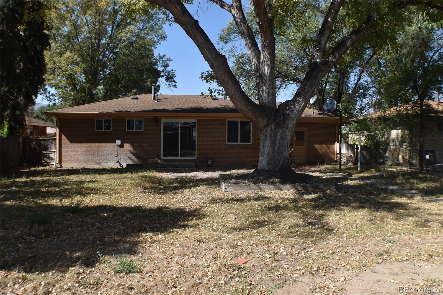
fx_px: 424
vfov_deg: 38.3
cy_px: 148
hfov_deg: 55.1
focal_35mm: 34
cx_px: 222
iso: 100
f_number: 8
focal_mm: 23
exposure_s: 1/200
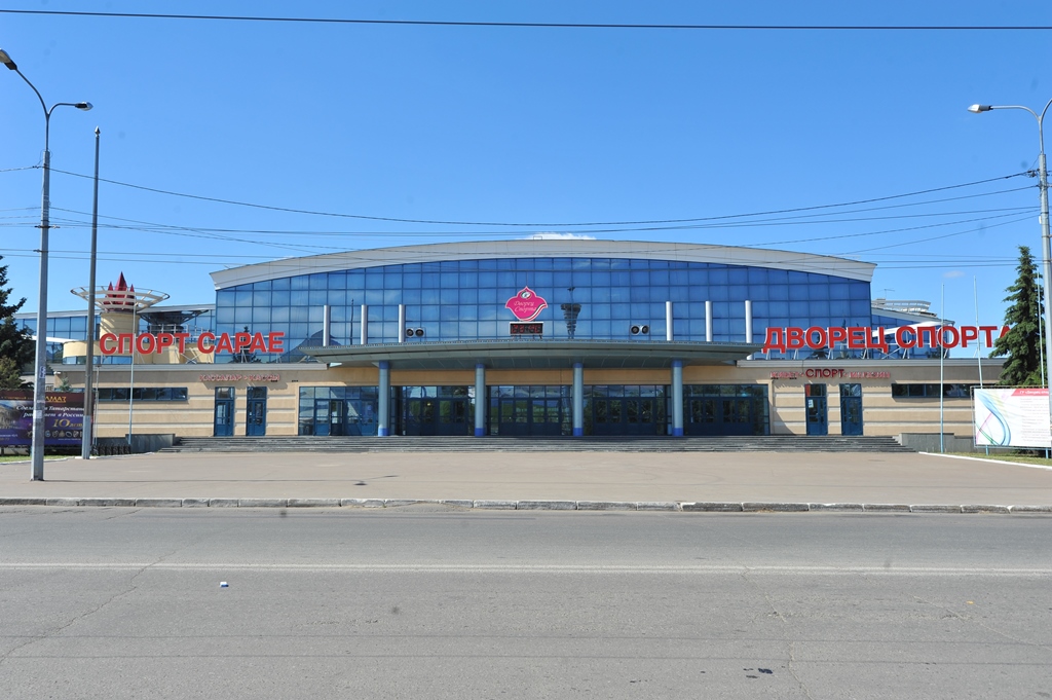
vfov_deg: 44.9
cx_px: 526
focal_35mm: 29
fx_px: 847
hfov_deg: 63.7
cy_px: 350
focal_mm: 29
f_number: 11
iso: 280
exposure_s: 1/400
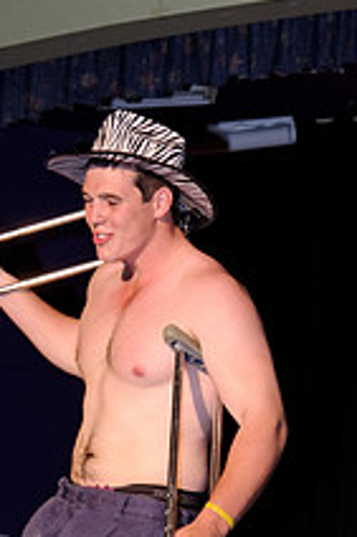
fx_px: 2369
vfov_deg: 12.8
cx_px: 108
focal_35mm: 159
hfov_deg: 8.6
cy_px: 491
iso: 640
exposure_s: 1/160
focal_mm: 50
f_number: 2.8
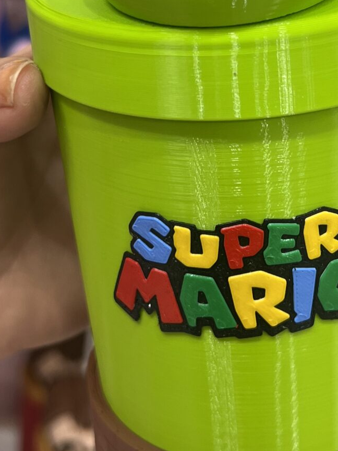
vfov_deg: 24.4
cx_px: 180
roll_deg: -9.6
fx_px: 1002
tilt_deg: -17.7
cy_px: 17
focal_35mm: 77
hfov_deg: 19.1
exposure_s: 1/100
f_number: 1.5
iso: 50
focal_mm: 5.7
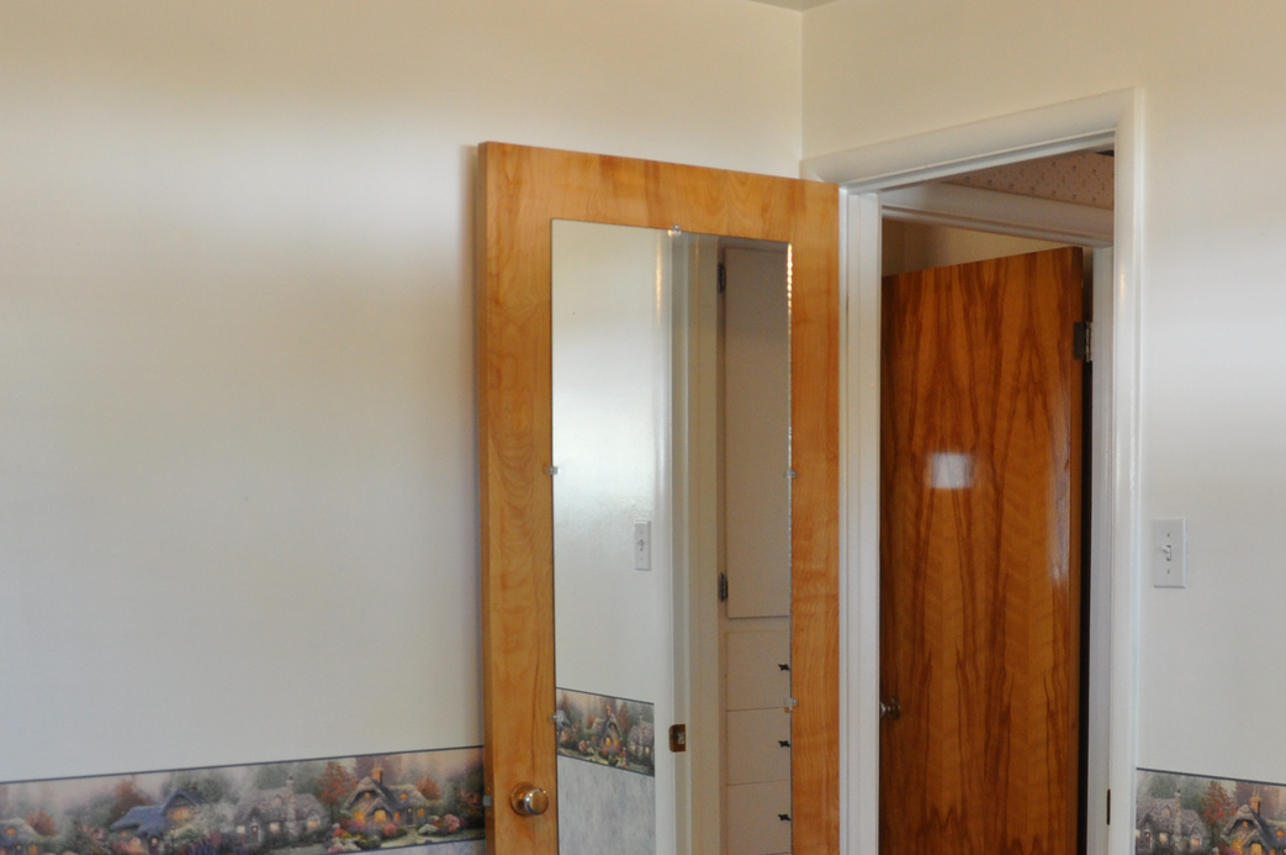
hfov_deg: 37.0
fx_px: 1891
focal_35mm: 53
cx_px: 887
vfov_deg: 24.8
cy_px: 740
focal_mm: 18
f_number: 4.5
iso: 400
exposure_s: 1/20
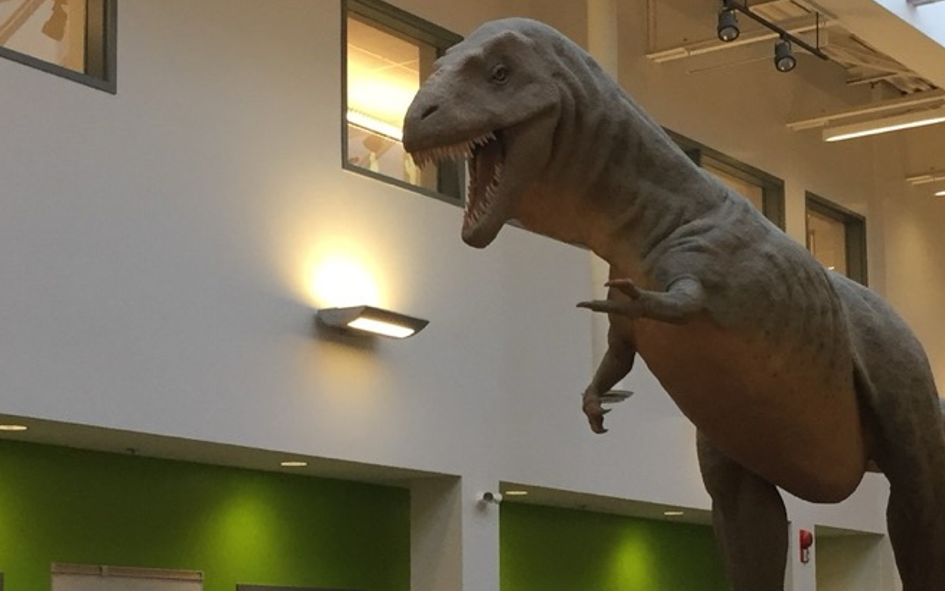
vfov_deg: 17.3
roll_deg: -0.2
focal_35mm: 75
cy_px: 468
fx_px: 1932
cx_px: 557
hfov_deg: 27.4
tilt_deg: +5.3
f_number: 2.2
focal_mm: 4.15
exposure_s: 1/30
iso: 40
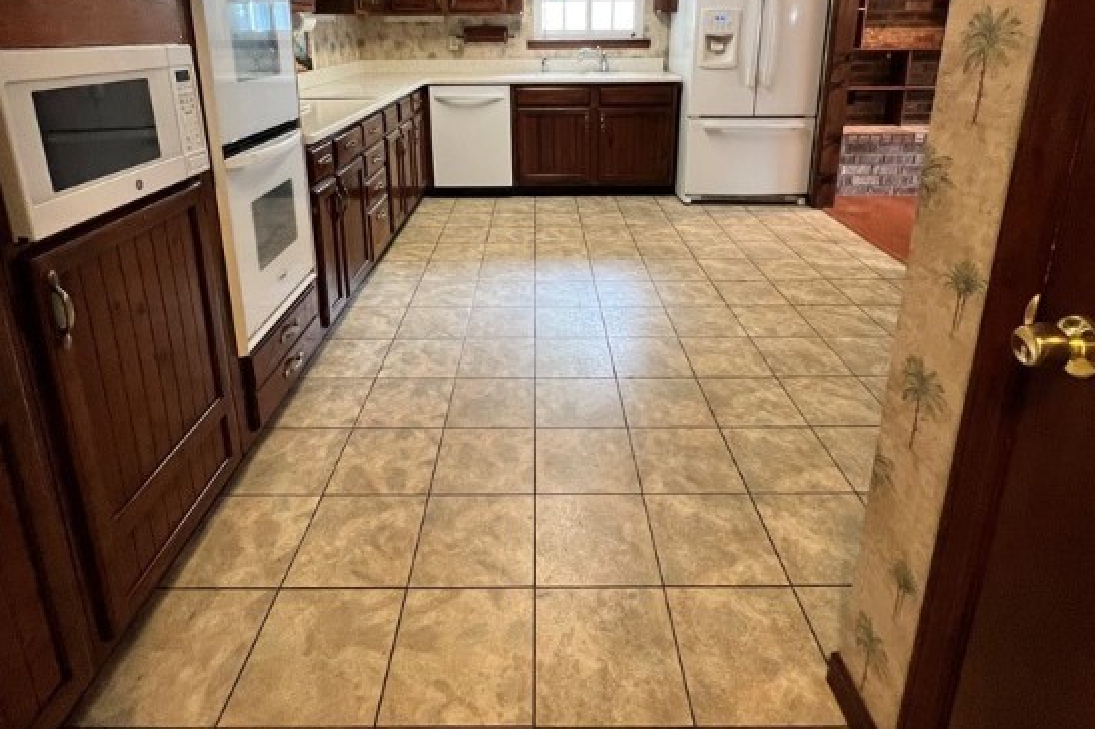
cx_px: 536
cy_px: 196
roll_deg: +0.4
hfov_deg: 86.9
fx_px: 578
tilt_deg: -14.4
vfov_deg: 61.4
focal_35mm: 19
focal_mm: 1.57
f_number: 1.8
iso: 320
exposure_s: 1/60
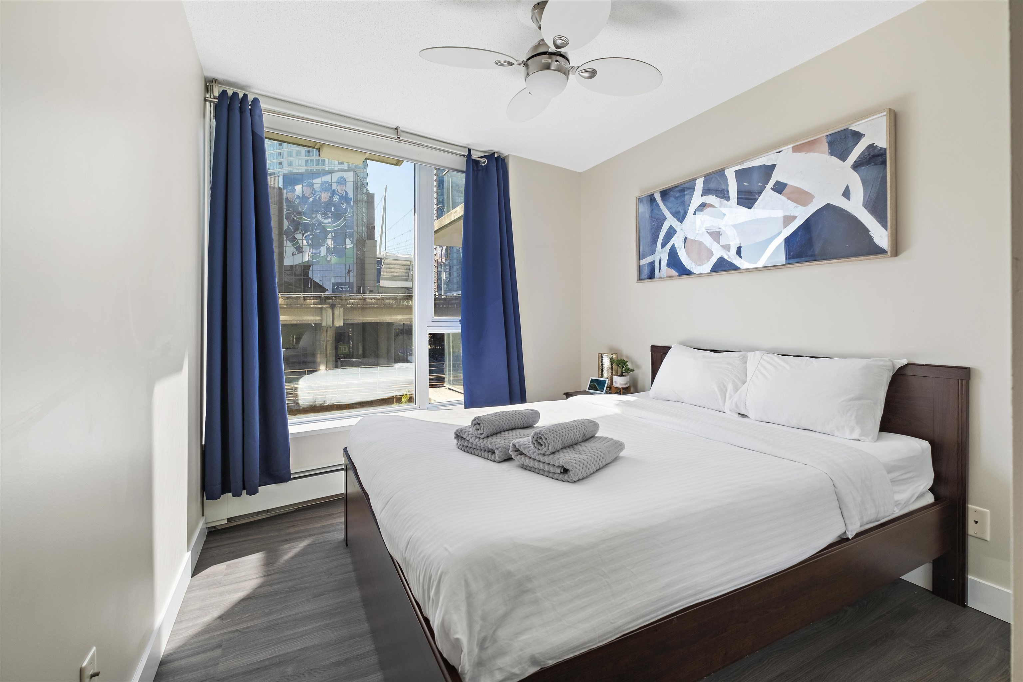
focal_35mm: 15
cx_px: 512
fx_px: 426
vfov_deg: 77.3
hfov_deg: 100.4
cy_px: 341
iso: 320
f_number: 5.6
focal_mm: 10
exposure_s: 1/25
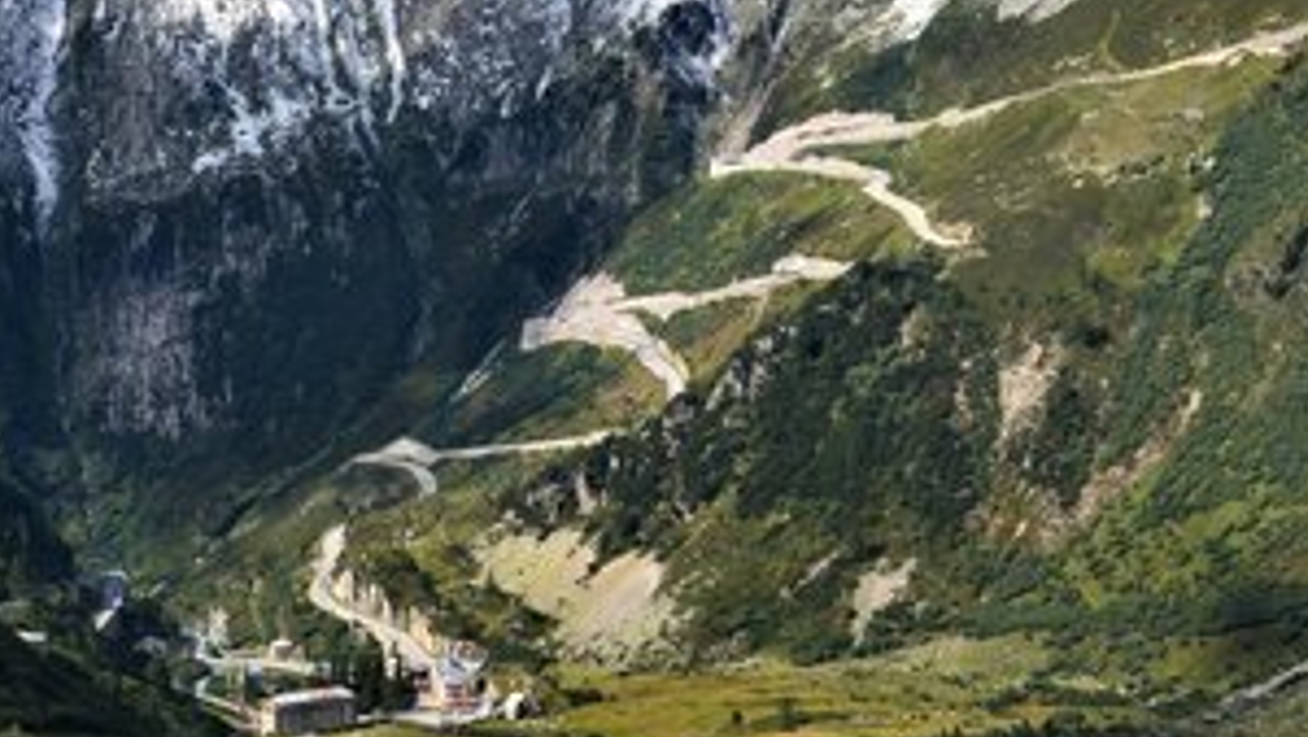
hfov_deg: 18.2
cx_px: 889
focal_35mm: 117
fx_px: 4059
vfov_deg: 10.3
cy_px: -17
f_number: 10
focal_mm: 28
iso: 320
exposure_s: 1/250
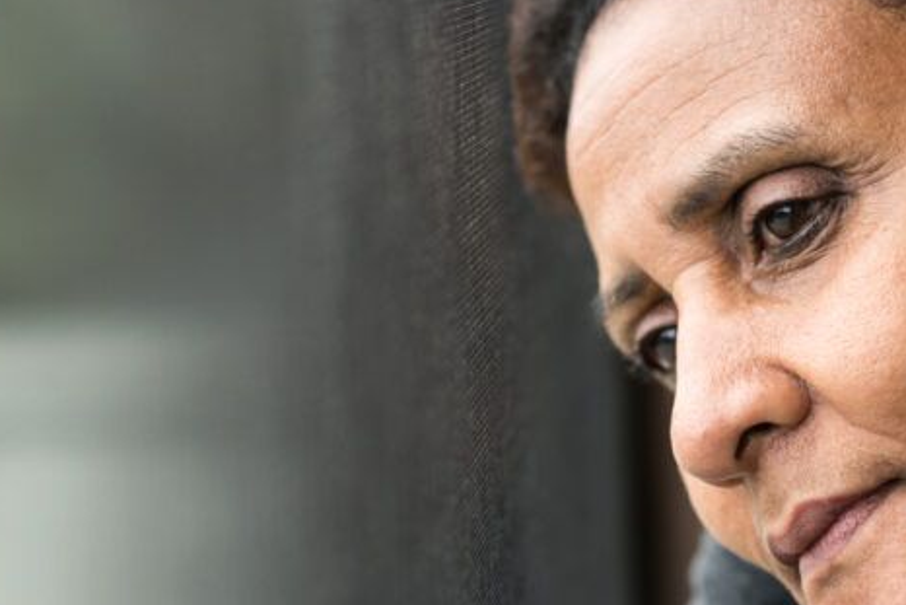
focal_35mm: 140
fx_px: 3524
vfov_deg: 9.8
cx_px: 628
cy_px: 357
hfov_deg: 14.6
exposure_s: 1/400
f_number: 3.2
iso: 800
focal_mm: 85
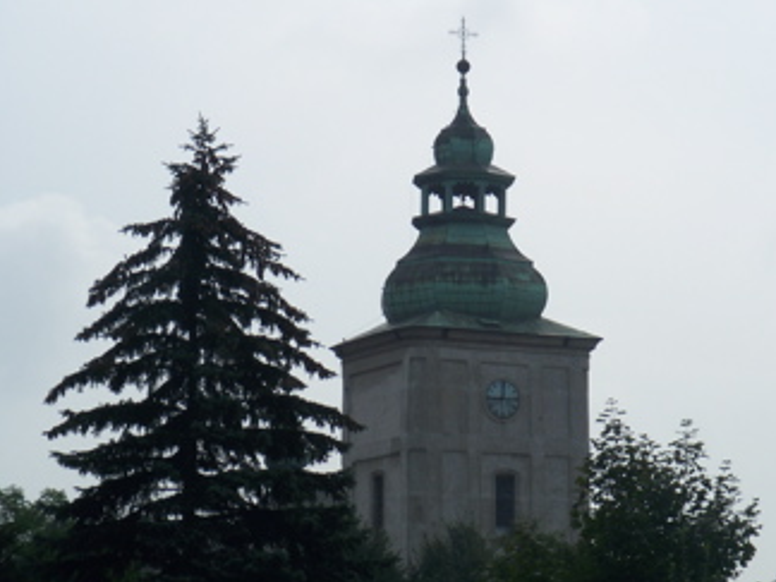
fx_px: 3094
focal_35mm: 138
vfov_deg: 10.7
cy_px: 260
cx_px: 455
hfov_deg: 14.3
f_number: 8
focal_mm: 19.2
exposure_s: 1/400
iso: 64
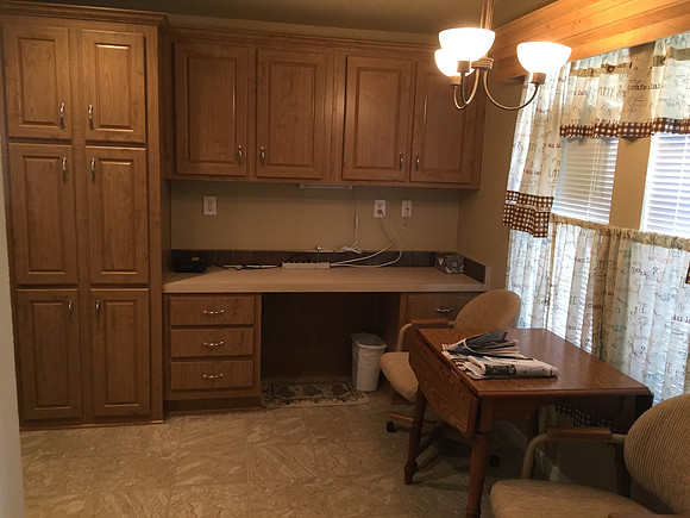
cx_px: 345
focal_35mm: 29
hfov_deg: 61.7
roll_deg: -3.3
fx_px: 578
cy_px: 259
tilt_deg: -10.0
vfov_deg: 48.2
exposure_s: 1/30
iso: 125
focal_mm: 4.15
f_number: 2.2
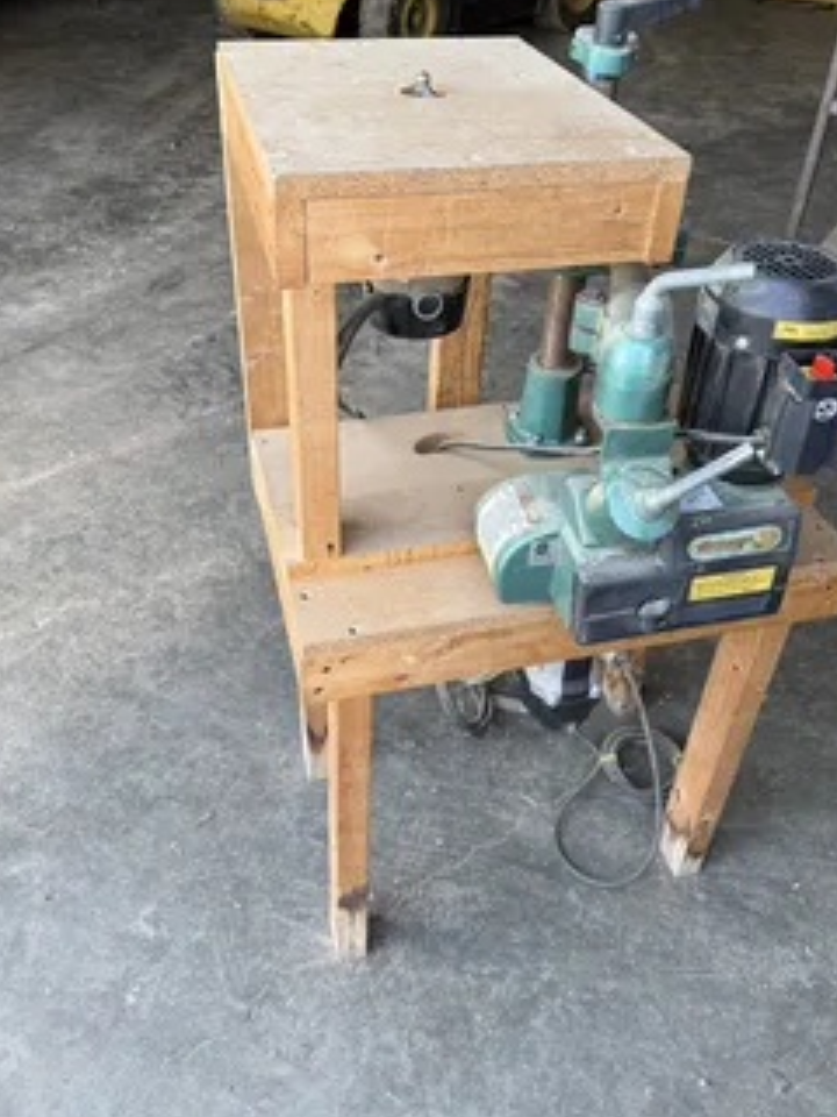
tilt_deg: -35.3
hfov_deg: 46.8
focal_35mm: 30
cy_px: 475
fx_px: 967
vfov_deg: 59.7
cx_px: 443
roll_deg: -3.3
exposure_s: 1/121
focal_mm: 6.76
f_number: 1.78
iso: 64
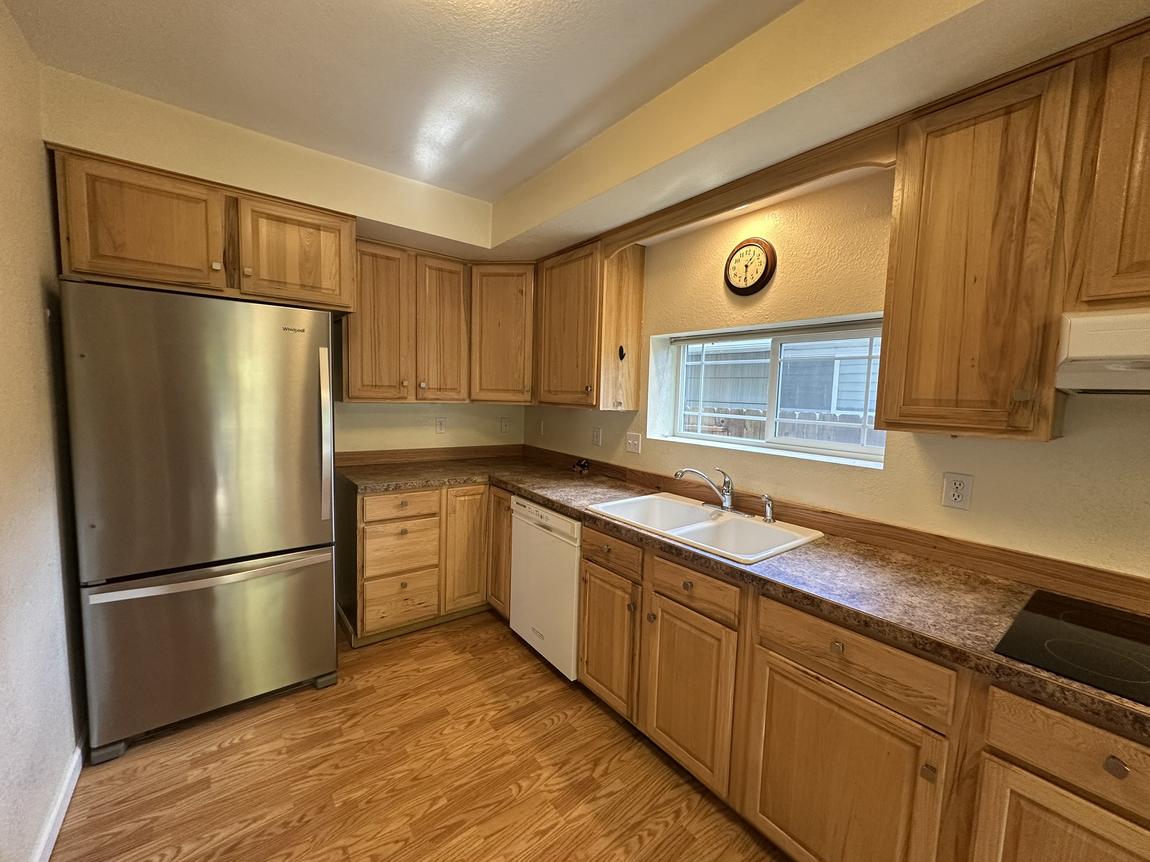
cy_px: 431
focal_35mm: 14
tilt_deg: -4.9
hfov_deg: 102.1
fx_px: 465
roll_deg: -1.8
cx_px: 575
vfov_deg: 85.7
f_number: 2.2
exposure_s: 1/120
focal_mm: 2.22
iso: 200
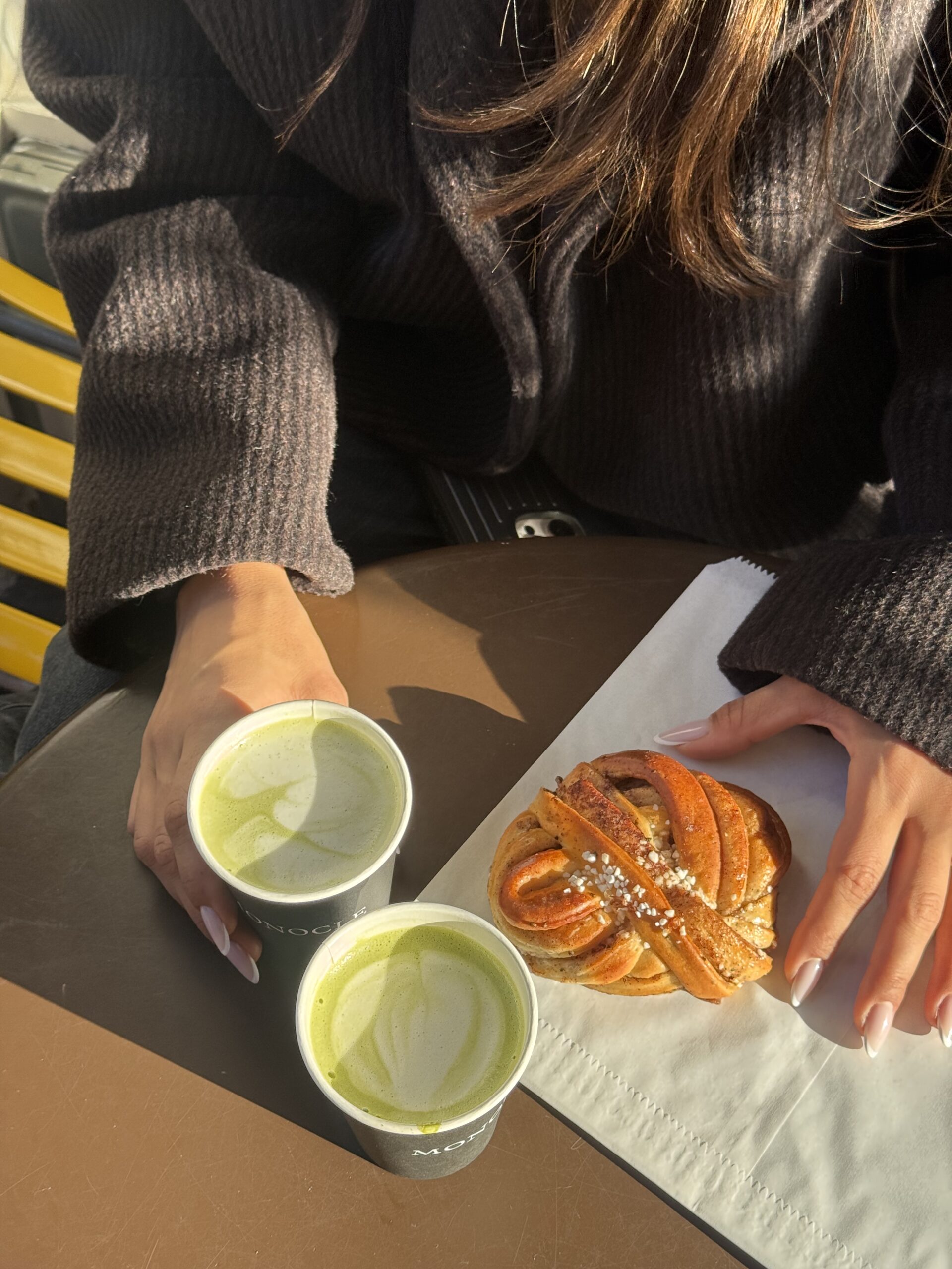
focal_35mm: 48
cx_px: 476
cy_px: 634
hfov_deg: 30.3
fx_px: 1760
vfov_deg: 39.7
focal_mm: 6.76
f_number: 1.78
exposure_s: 1/995
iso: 64
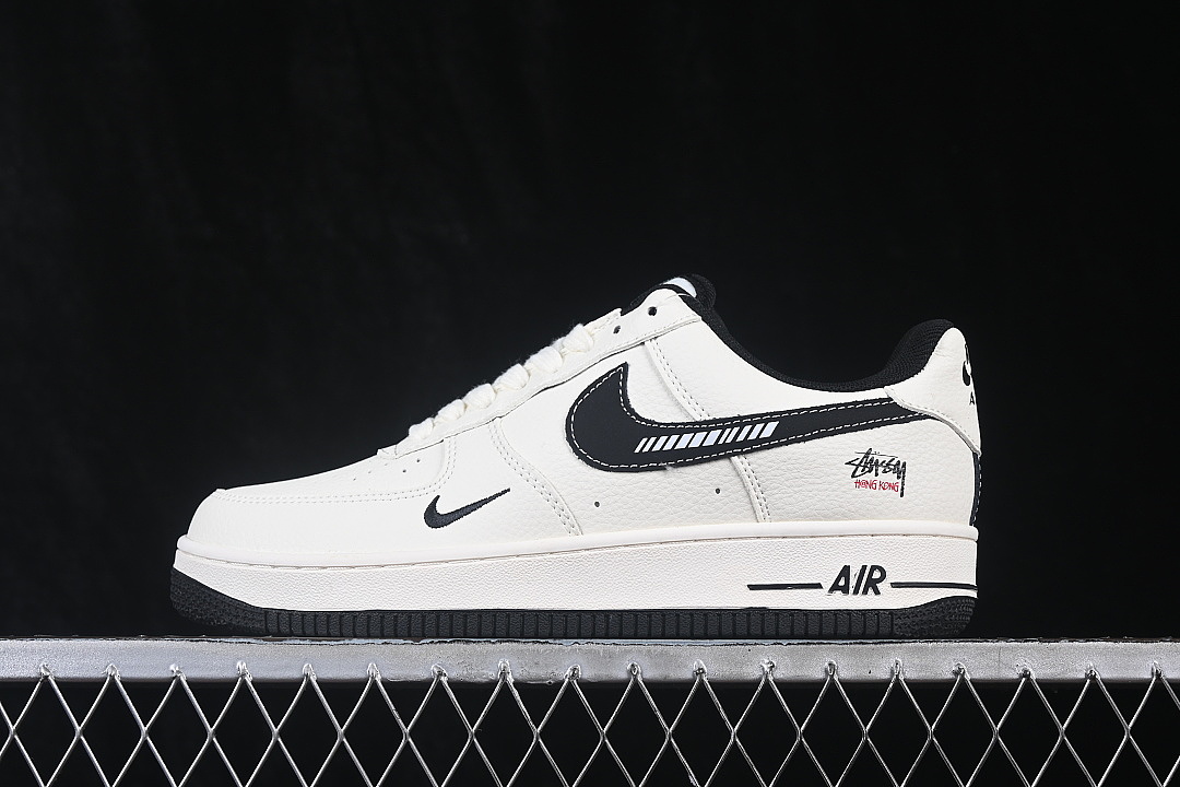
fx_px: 2458
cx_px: 590
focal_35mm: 75
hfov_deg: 27.0
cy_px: 394
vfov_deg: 18.2
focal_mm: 50
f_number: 8
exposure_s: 1/80
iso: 160
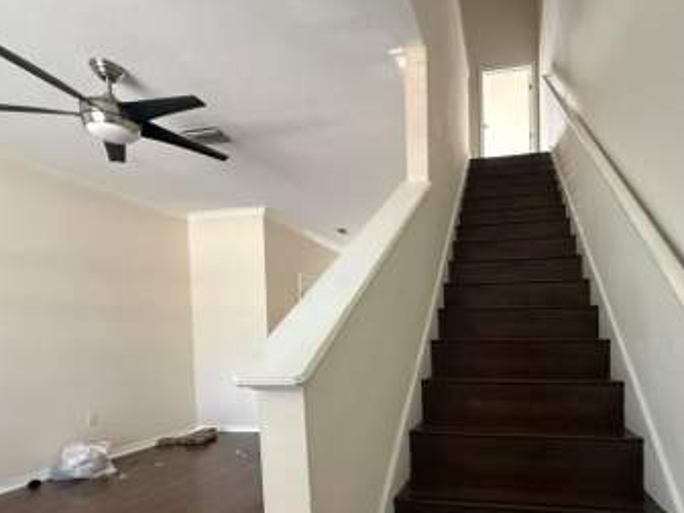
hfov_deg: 79.4
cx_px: 448
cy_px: 346
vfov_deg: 64.1
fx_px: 395
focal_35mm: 20
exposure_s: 1/60
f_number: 2.2
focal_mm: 2.22
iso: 800
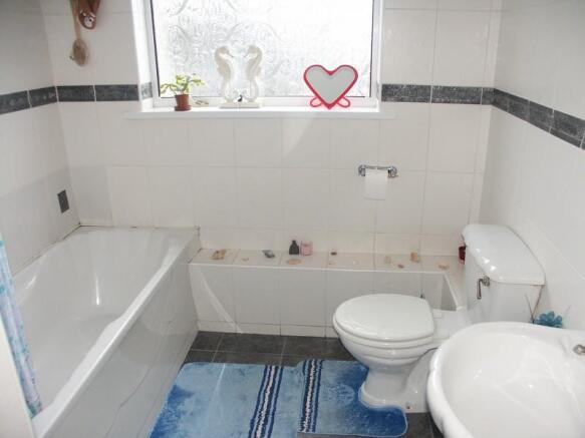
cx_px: 292
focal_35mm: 29
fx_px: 490
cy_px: 219
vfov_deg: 48.2
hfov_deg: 61.7
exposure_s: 1/125
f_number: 2.8
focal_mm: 7.48
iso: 200
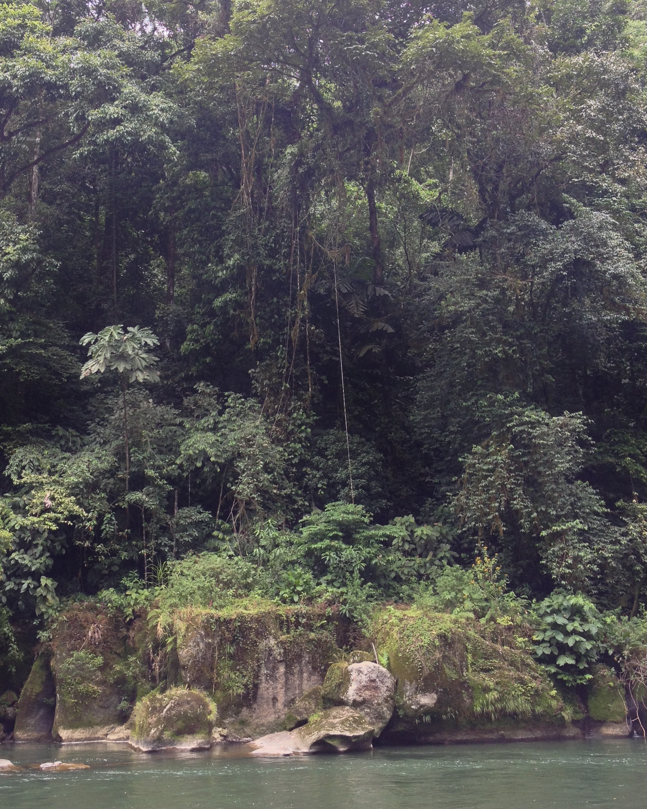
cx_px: 274
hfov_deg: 33.4
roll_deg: +1.8
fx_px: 1077
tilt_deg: +17.3
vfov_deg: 41.0
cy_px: 323
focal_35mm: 45
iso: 50
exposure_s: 1/297
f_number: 2.4
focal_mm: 4.28
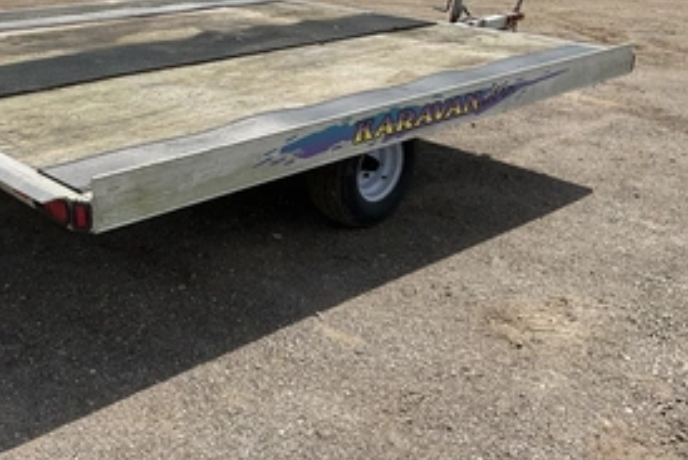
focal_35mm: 44
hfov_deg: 43.5
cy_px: 121
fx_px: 841
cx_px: 203
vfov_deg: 30.1
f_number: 1.8
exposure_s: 1/2227
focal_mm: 3
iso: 25
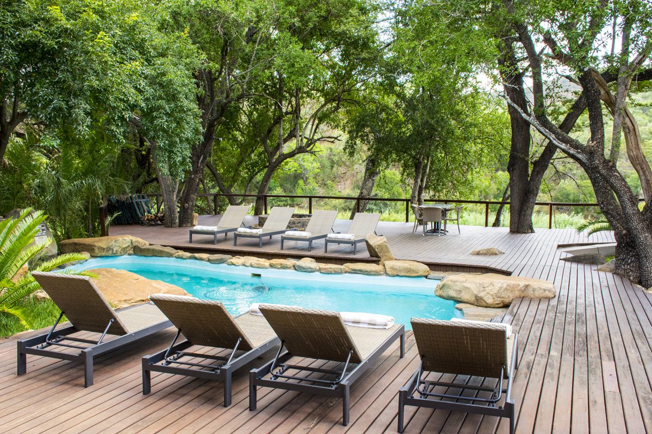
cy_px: 217
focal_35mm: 36
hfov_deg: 53.1
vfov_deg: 36.9
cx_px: 326
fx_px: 652
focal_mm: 24
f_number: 11
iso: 800
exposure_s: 1/125
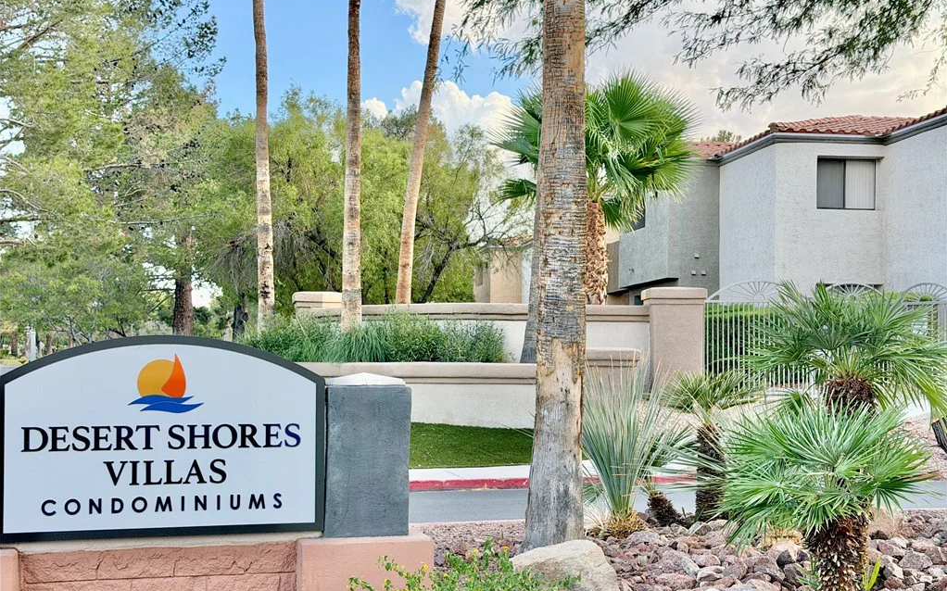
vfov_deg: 25.3
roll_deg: -0.1
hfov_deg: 39.6
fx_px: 1316
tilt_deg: +1.0
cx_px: 474
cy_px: 341
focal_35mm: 51
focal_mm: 6.76
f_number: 1.78
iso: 100
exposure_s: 1/906
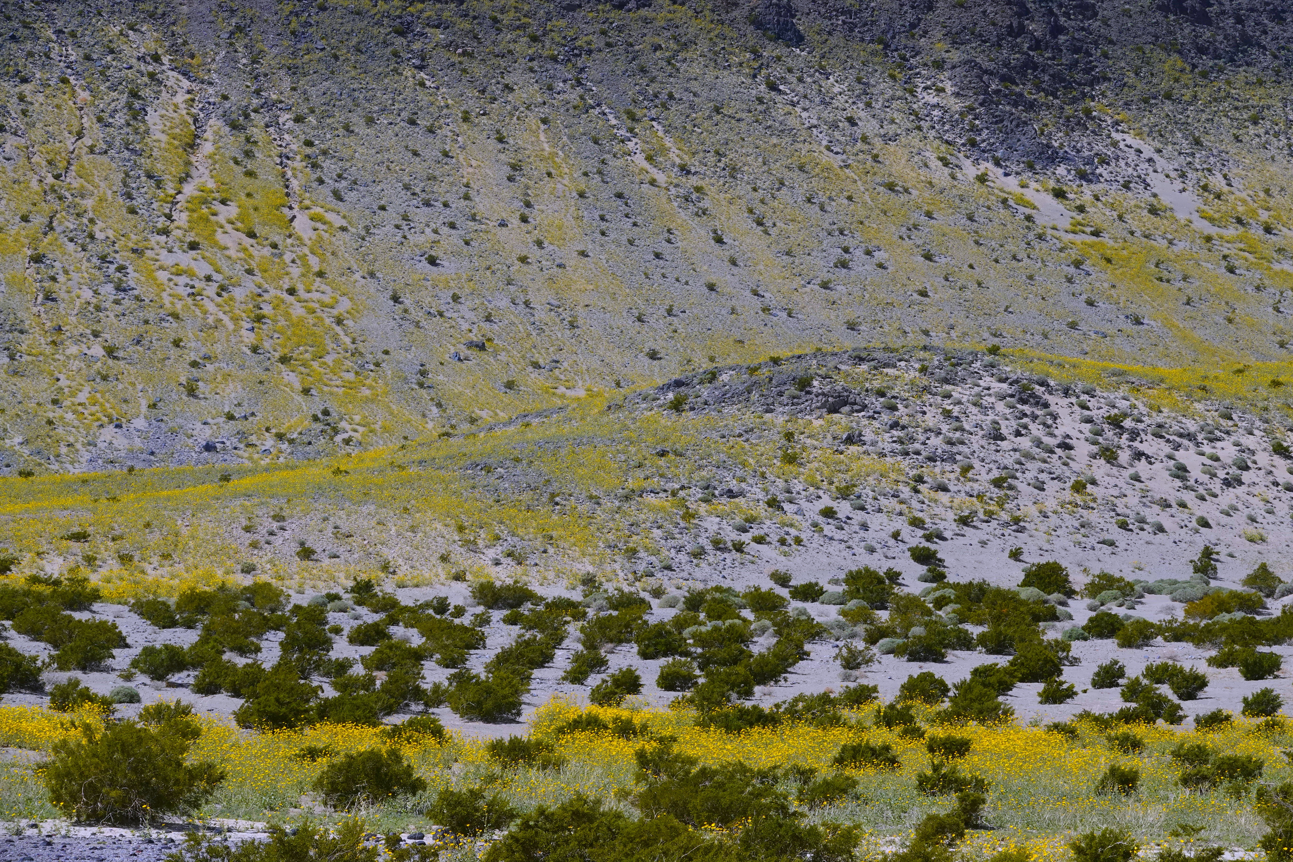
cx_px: 646
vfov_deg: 7.5
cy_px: 431
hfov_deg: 11.2
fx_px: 6608
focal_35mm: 184
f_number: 8
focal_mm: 67.46
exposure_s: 1/1250
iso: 400
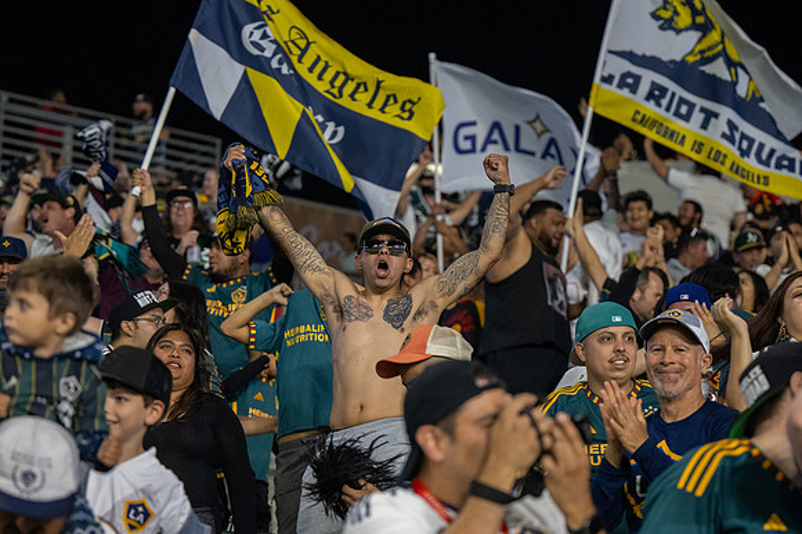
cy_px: 267
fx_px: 2738
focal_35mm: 123
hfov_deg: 16.7
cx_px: 401
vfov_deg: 11.1
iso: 3600
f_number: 2.8
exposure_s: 1/200
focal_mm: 82
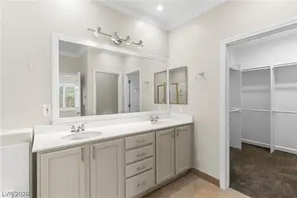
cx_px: 148
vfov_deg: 70.5
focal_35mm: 17
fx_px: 140
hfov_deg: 93.3
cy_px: 99
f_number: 8
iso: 400
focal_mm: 17
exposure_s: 1/4
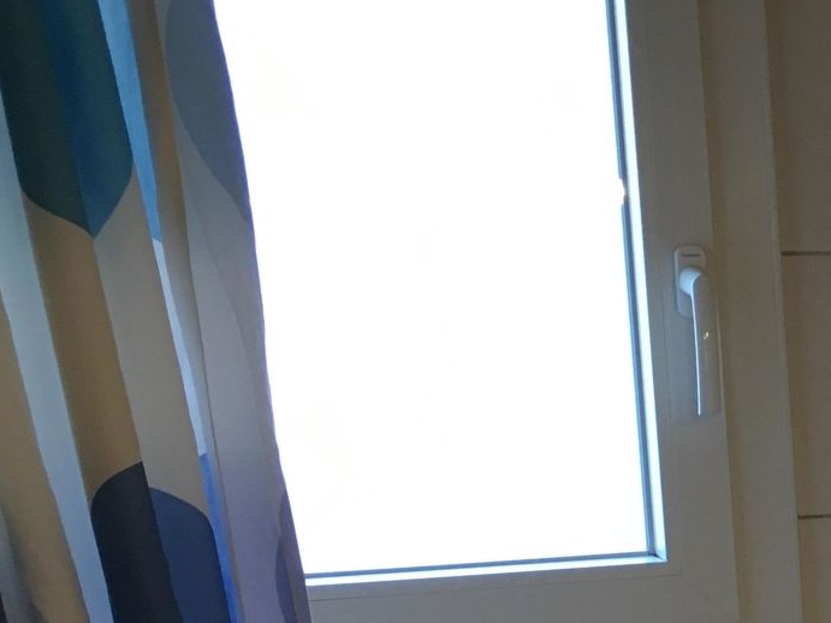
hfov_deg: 21.0
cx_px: 1027
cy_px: 753
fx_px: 2064
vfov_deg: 16.4
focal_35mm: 86
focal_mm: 4.15
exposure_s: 1/33
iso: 64
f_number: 2.2
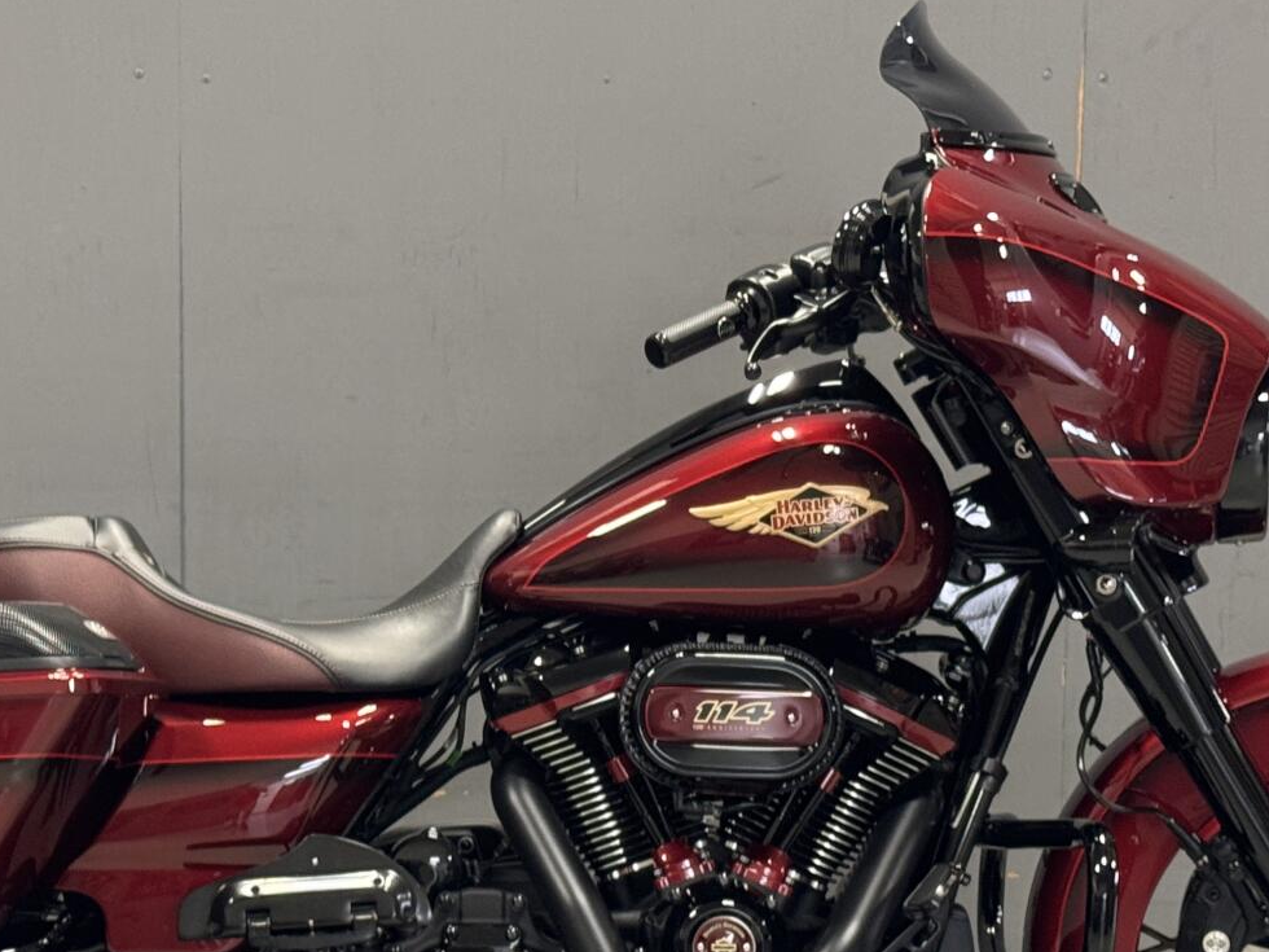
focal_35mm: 98
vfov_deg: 15.1
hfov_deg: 20.0
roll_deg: -0.3
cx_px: 473
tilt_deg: -7.2
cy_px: 541
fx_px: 3593
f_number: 1.78
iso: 200
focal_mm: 6.76
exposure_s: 1/40
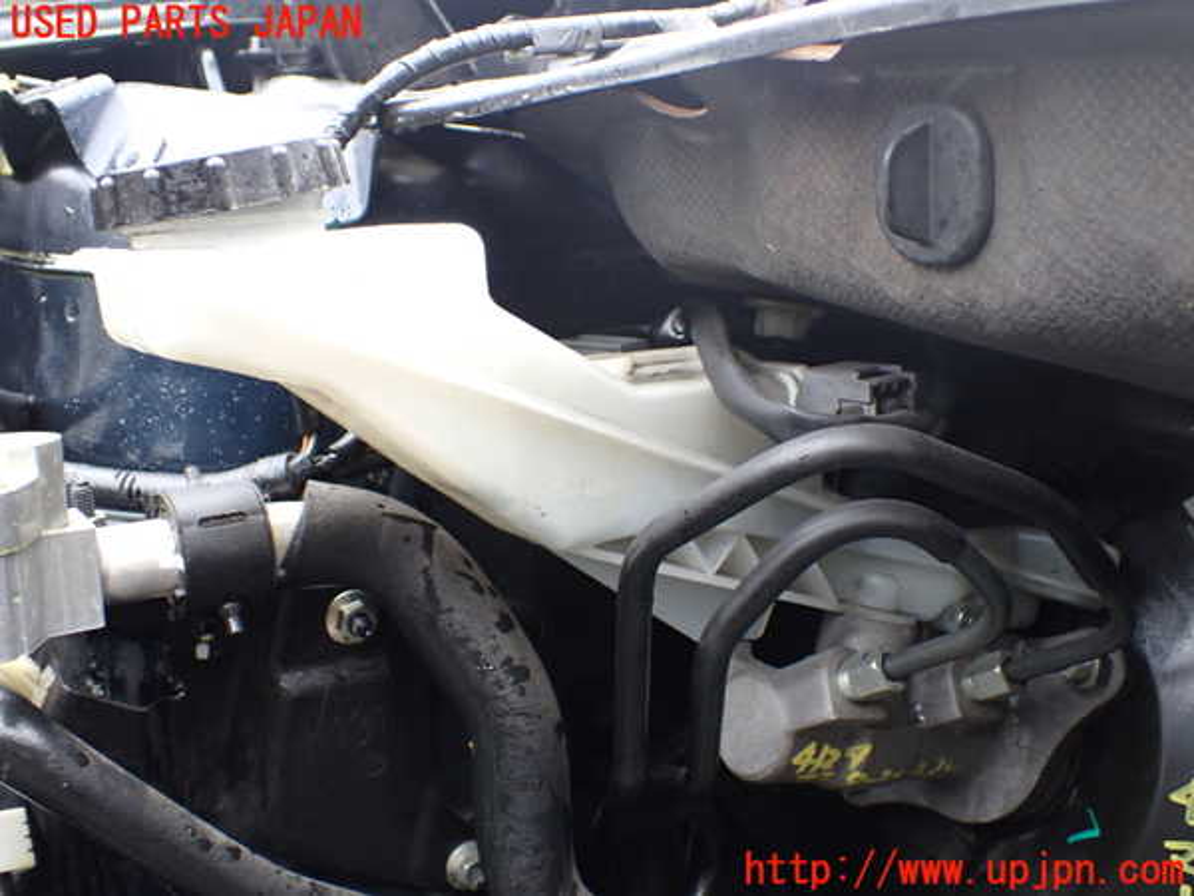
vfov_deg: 39.7
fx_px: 1242
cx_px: 597
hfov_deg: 51.4
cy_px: 448
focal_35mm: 36
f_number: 2.5
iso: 320
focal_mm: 6.37
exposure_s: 1/160
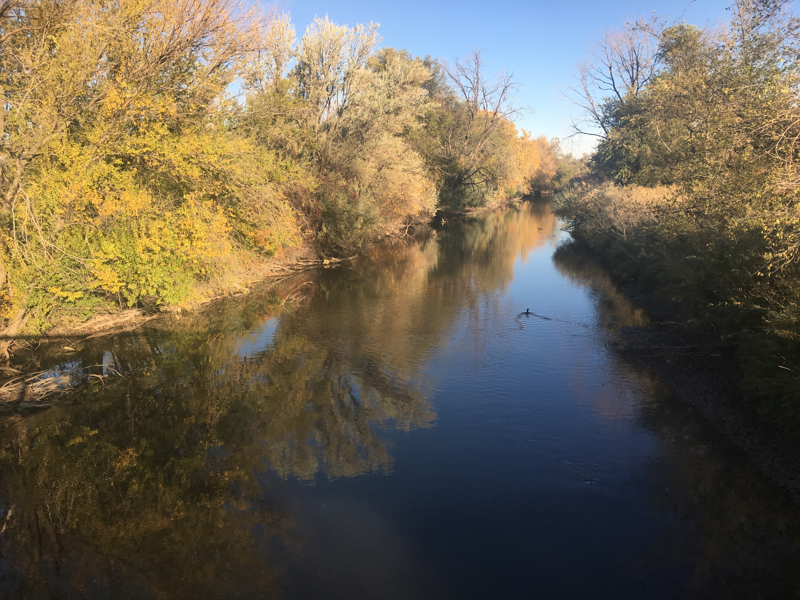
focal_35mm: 29
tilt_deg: -10.4
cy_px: 300
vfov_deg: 48.2
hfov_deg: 61.7
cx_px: 400
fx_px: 670
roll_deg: +1.1
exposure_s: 1/601
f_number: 2.2
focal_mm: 4.15
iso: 25
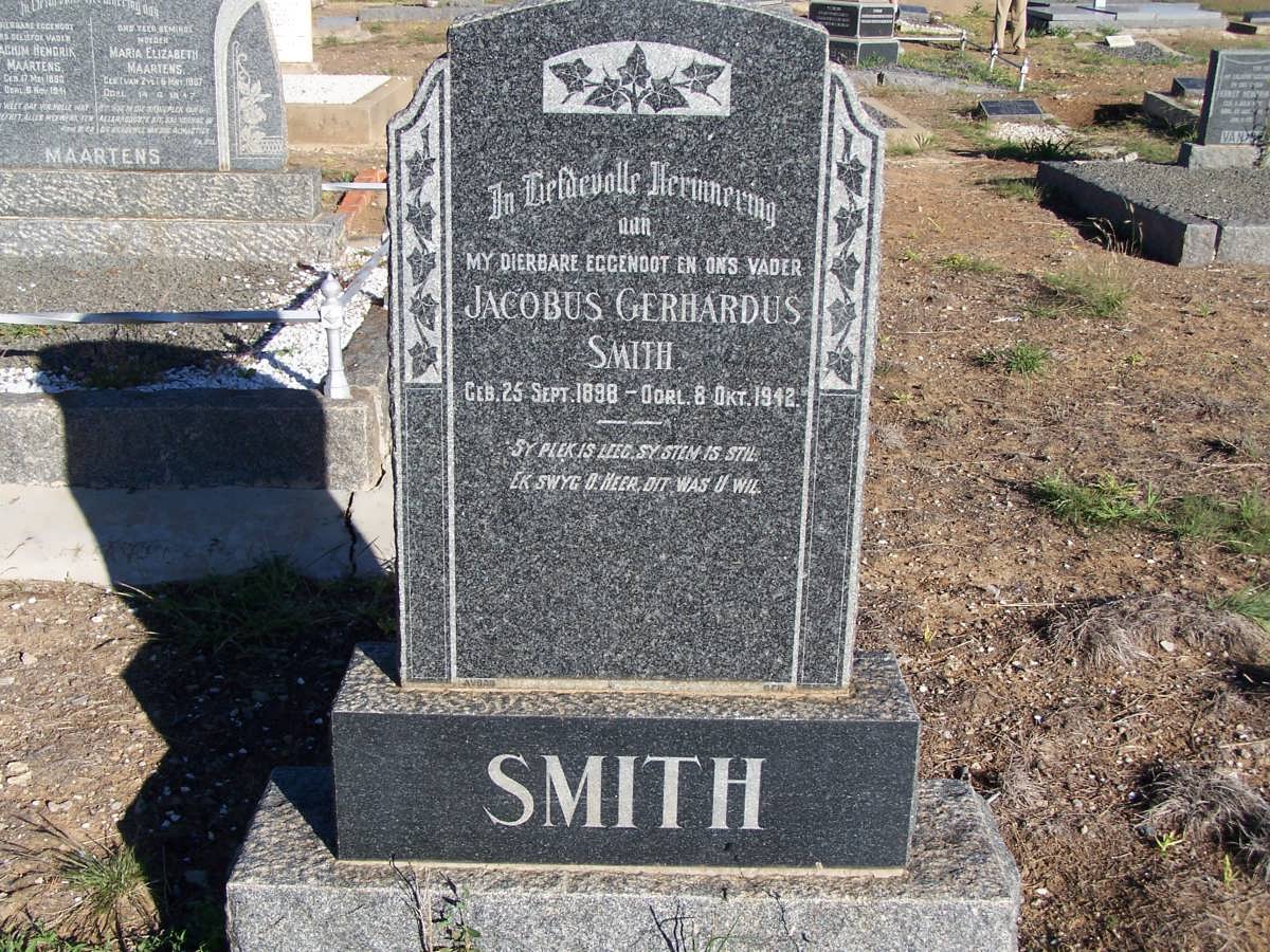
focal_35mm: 43
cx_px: 635
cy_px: 476
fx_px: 1578
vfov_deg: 33.6
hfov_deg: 43.9
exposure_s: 1/750
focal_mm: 7.1
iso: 80
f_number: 4
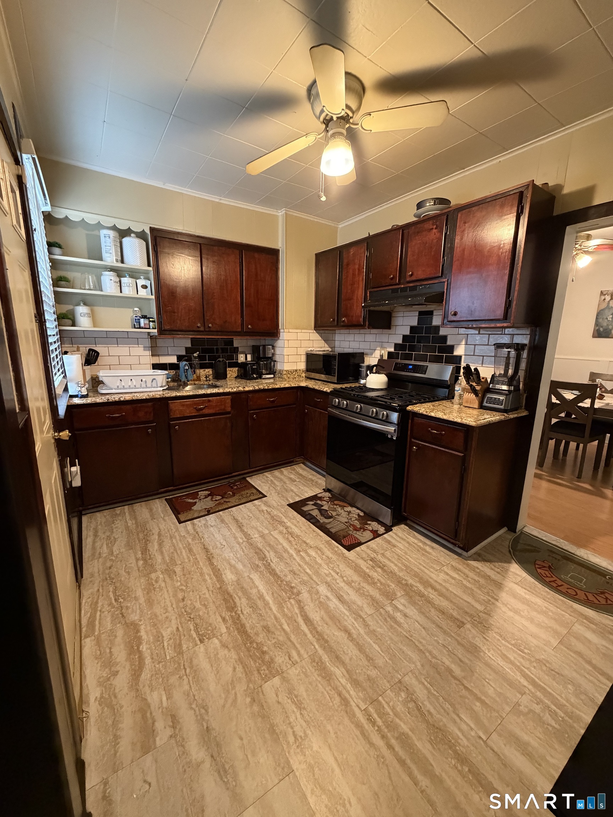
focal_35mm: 14
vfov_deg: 102.1
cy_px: 408
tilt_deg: -10.9
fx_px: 331
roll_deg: -0.8
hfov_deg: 85.7
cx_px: 306
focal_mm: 2.22
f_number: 2.2
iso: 640
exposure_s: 1/60
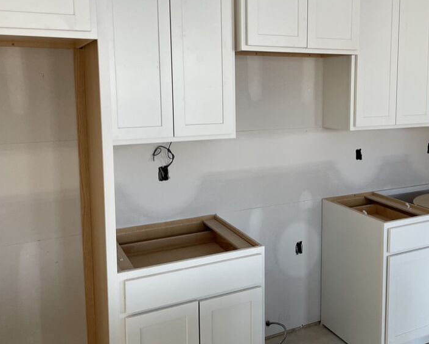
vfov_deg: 40.9
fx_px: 457
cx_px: 271
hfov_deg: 49.7
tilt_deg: -5.7
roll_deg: +0.2
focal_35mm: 36
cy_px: 134
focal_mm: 4.2
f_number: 1.6
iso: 125
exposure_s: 1/117
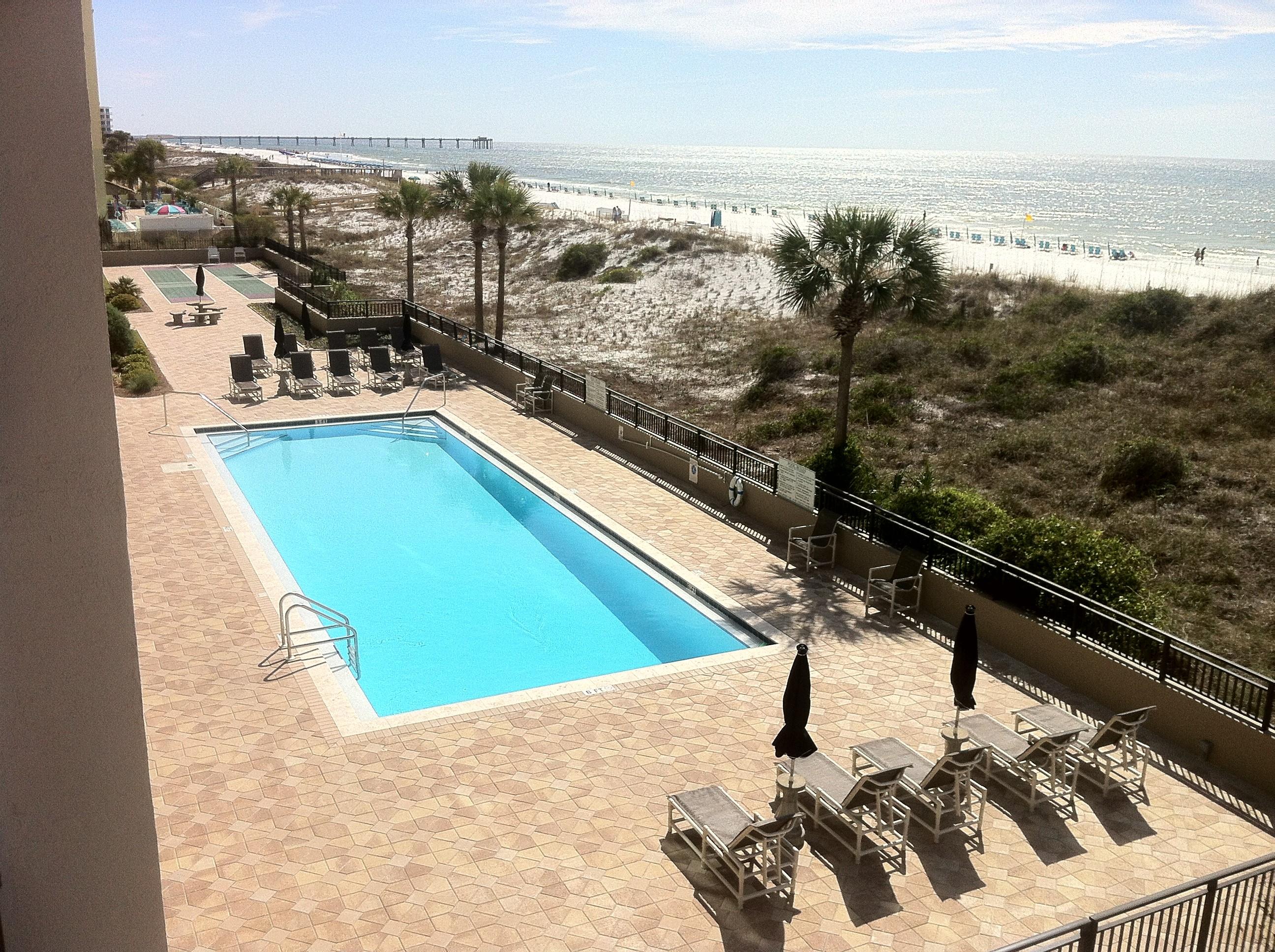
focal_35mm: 35
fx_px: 1287
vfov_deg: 40.6
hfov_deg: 52.7
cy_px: 476
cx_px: 638
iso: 80
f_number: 2.8
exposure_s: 1/3016
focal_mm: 3.85
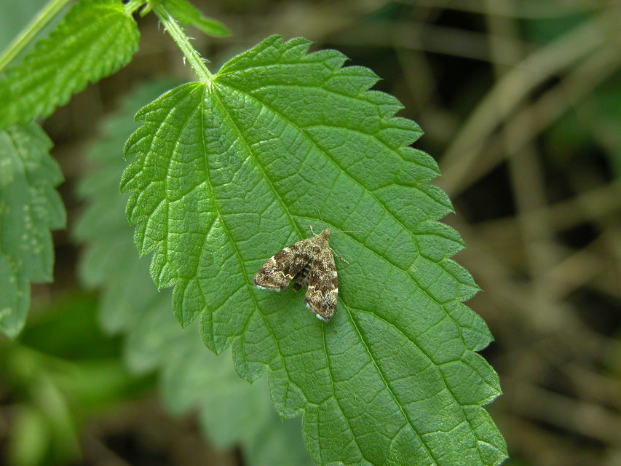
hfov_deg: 22.3
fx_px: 1579
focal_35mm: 88
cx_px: 310
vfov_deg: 16.8
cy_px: 233
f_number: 4.4
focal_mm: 22.3
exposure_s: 1/73.7
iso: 200
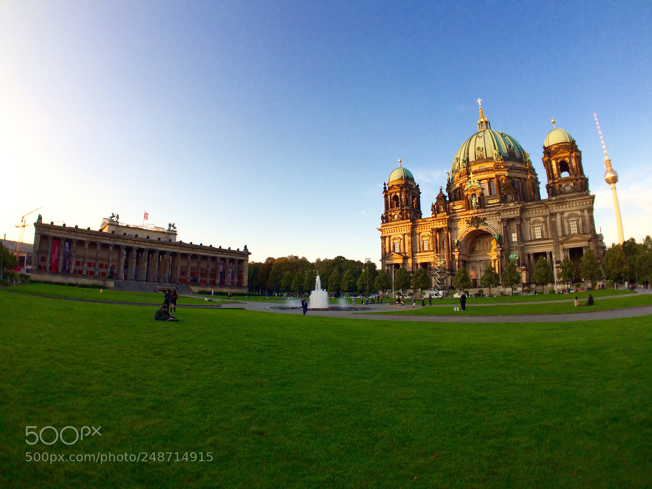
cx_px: 326
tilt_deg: +7.9
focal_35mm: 29
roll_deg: +0.7
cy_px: 244
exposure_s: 1/331
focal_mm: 4.15
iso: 32
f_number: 2.2
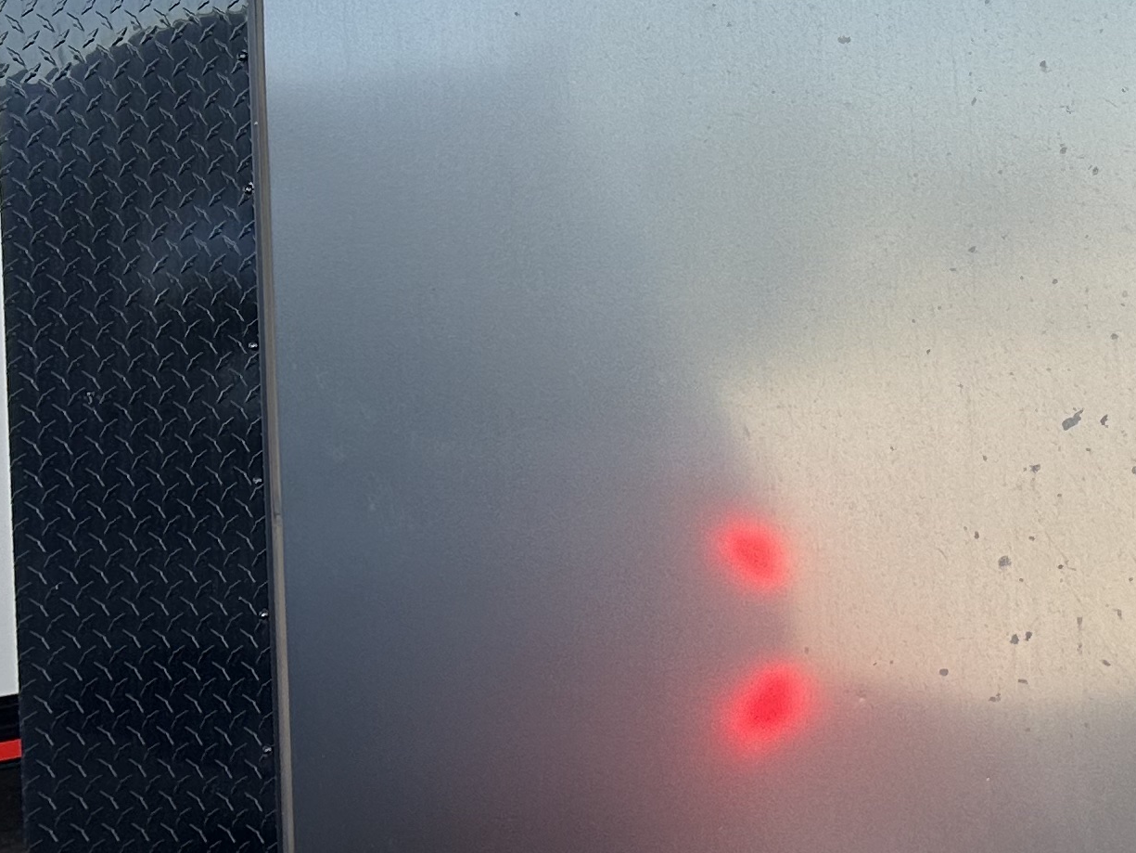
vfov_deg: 18.6
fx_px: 2593
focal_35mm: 79
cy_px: 296
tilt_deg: -1.7
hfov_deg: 22.5
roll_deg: +2.6
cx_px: 1401
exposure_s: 1/501
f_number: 1.78
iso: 80
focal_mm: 6.86
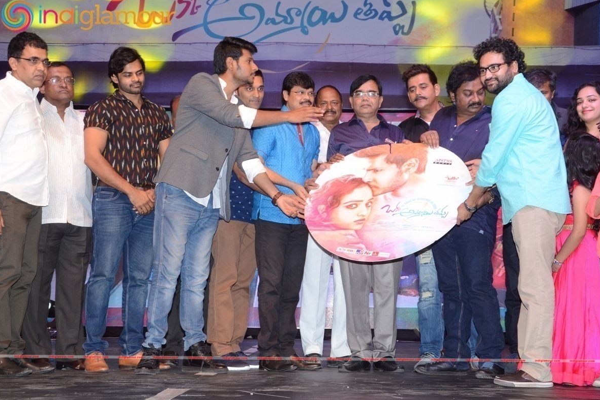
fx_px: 1142
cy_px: 199
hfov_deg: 29.4
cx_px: 304
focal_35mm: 69
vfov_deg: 19.9
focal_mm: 45
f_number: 6.3
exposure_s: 1/125
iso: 1250
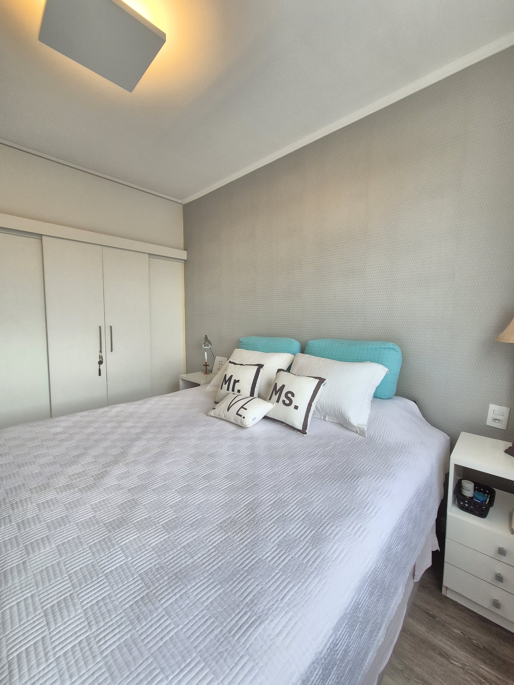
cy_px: 342
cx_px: 257
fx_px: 257
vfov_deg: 106.2
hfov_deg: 89.9
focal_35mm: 13
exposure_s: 1/60
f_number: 2.2
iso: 200
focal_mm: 2.2
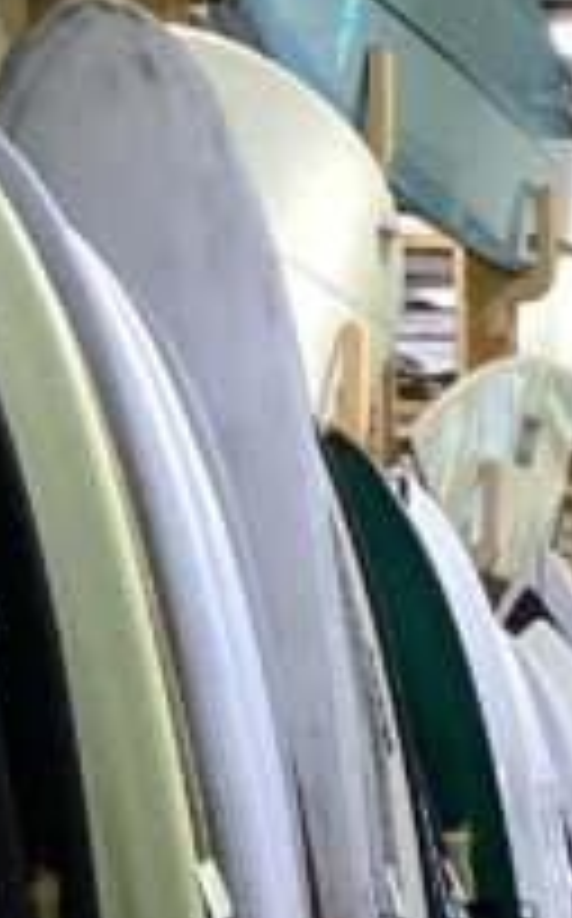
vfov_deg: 14.1
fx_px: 3227
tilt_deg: -15.1
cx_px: 1216
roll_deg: -1.3
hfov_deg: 9.4
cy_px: 1710
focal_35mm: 129
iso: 64
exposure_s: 1/50
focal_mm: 3.3
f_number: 2.4
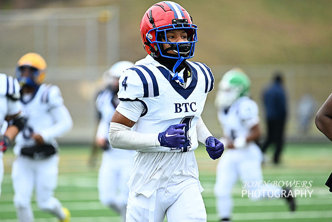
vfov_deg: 3.4
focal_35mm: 400
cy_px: 111
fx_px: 3690
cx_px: 166
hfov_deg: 5.2
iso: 3200
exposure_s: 1/2000
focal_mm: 400
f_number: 4.5
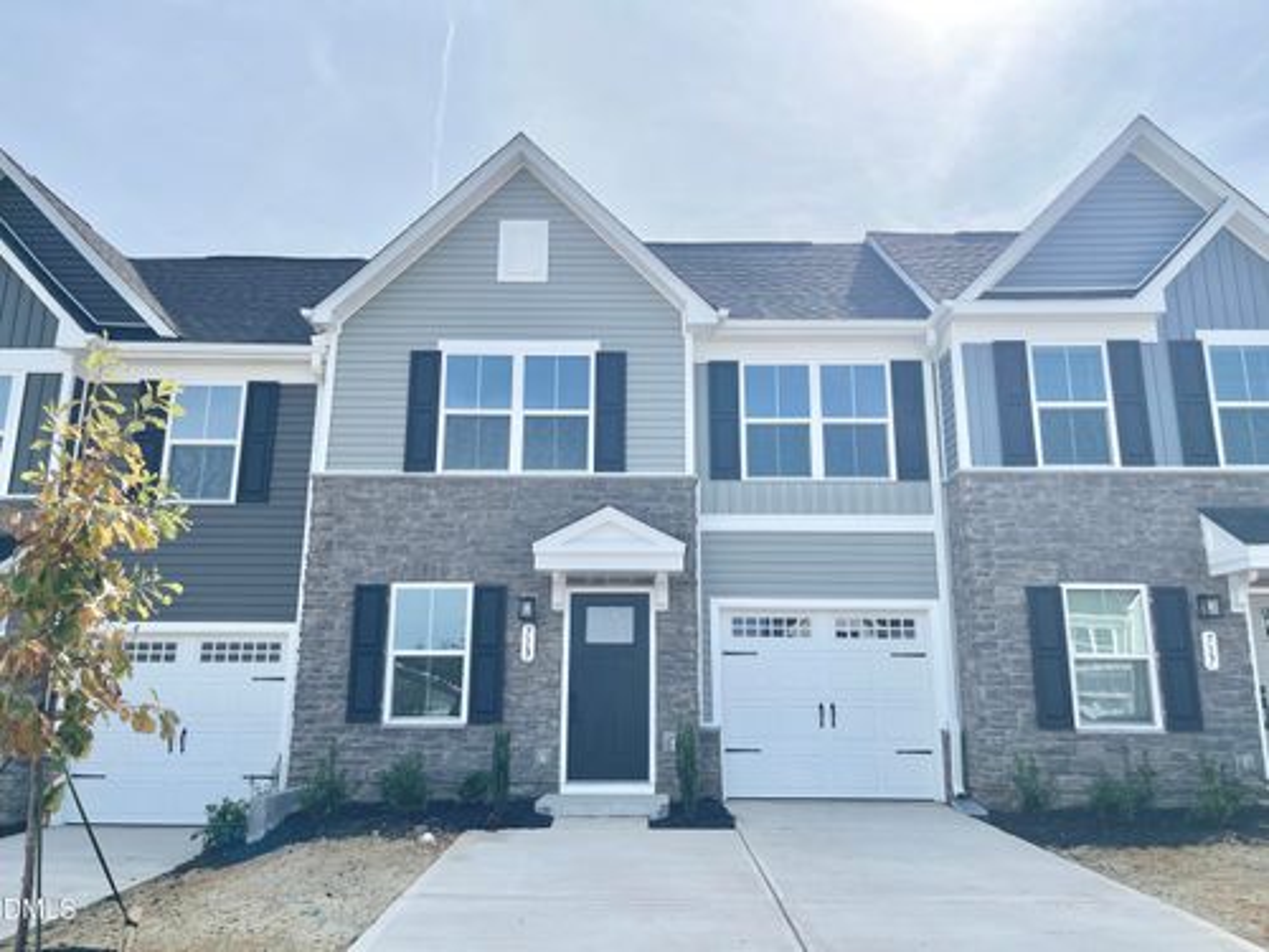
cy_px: 476
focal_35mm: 25
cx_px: 634
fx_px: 916
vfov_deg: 54.9
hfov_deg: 69.4
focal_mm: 5.1
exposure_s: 1/3663
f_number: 1.6
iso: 32
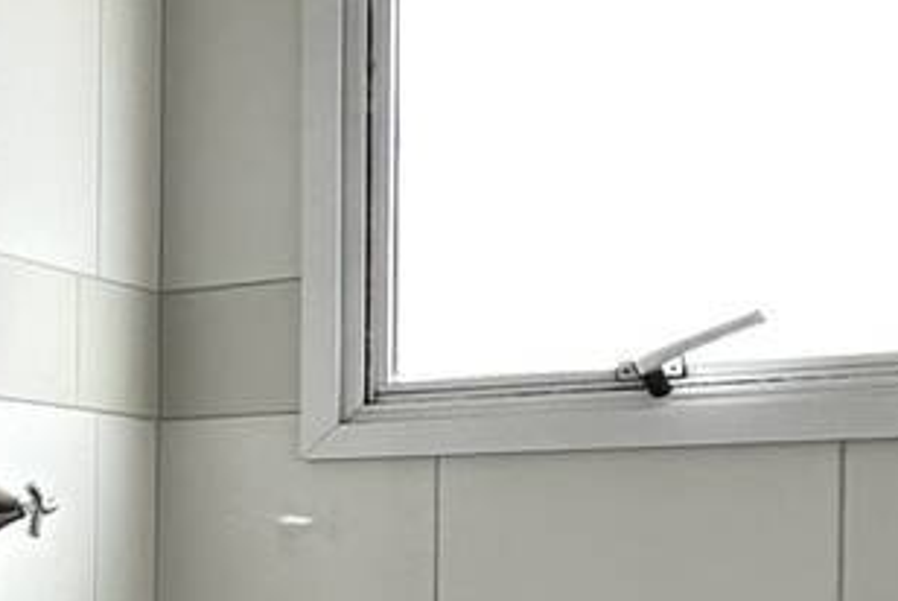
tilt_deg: -0.1
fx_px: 1698
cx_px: -644
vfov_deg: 19.6
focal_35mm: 68
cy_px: 569
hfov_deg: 21.5
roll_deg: -0.7
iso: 125
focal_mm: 2.22
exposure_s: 1/99
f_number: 2.2
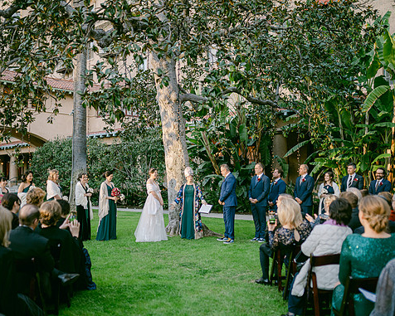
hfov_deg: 45.8
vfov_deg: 37.3
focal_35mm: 40
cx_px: 186
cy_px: 159
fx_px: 468
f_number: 1.4
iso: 1000
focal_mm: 35
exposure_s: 1/1600
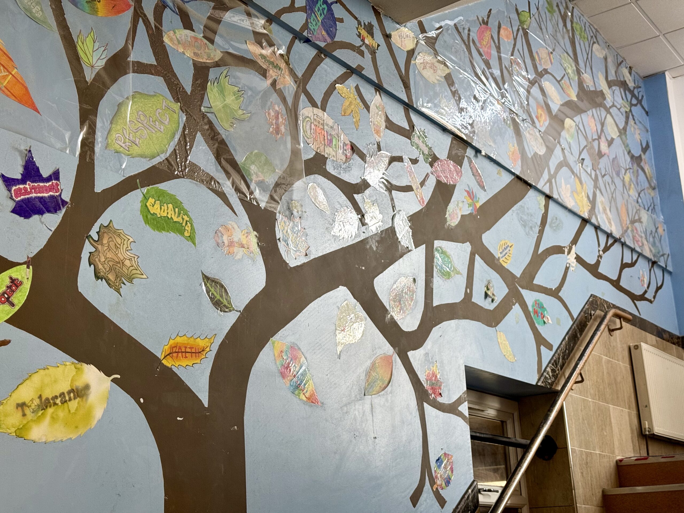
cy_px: 256
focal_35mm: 48
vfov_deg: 30.3
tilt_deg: +17.5
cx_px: 342
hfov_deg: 39.7
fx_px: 948
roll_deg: +2.3
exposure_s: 1/50
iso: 80
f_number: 1.78
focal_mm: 6.76
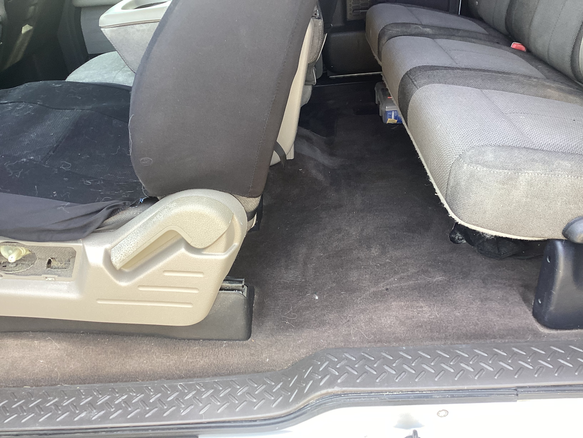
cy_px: 219
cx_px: 292
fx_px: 522
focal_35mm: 31
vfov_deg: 45.4
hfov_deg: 58.4
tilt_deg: -33.1
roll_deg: +3.8
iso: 50
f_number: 2.4
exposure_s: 1/60
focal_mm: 3.3
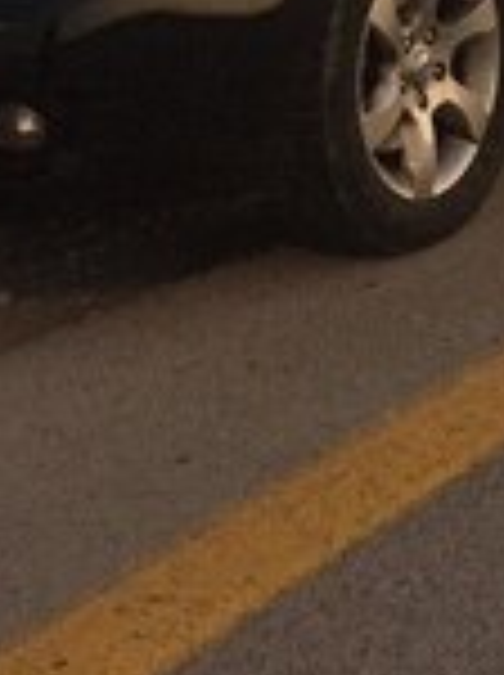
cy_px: -184
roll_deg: -0.6
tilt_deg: -2.7
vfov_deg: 19.1
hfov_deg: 15.3
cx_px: 364
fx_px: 1869
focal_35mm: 96
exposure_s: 1/25
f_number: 2.2
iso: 250
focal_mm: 4.15
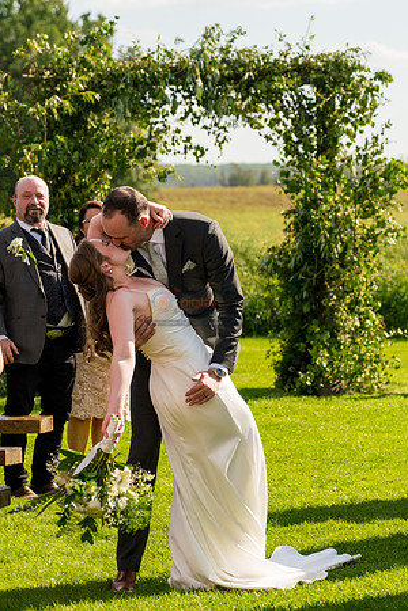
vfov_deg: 14.3
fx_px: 2447
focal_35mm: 144
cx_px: 131
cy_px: 306
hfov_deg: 9.5
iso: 400
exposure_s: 1/1600
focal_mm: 96
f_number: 4.5
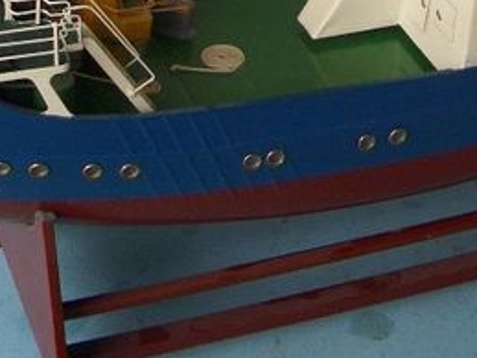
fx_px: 1488
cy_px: -92
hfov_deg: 18.1
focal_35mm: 108
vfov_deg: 13.3
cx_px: 138
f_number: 2.6
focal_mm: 5.8
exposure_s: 1/160
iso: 50
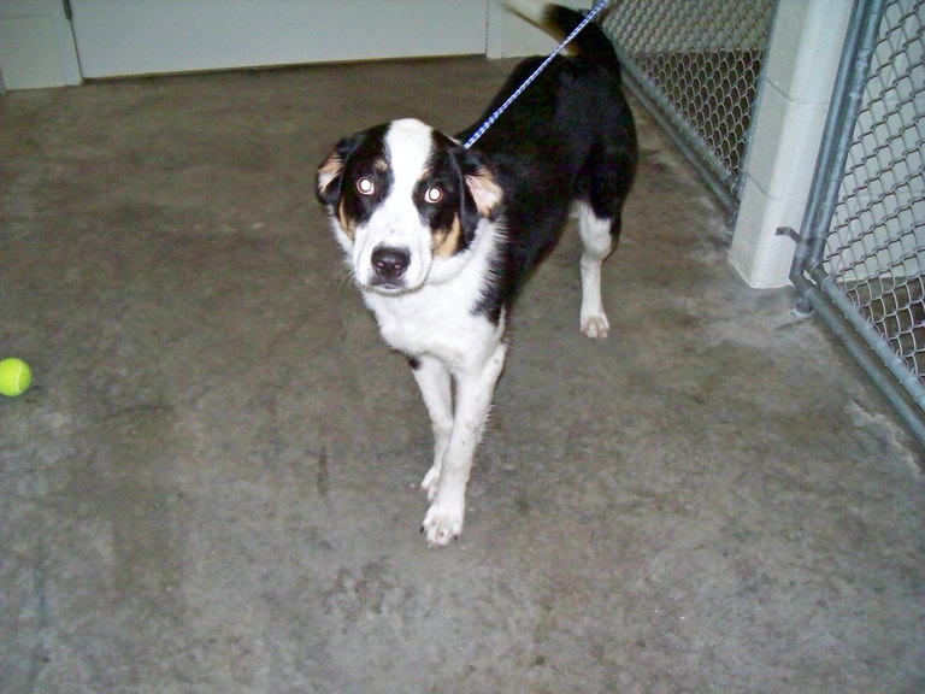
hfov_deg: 51.4
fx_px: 962
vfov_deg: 39.7
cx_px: 462
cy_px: 347
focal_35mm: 36
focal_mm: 6
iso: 200
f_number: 2.7
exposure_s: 1/128
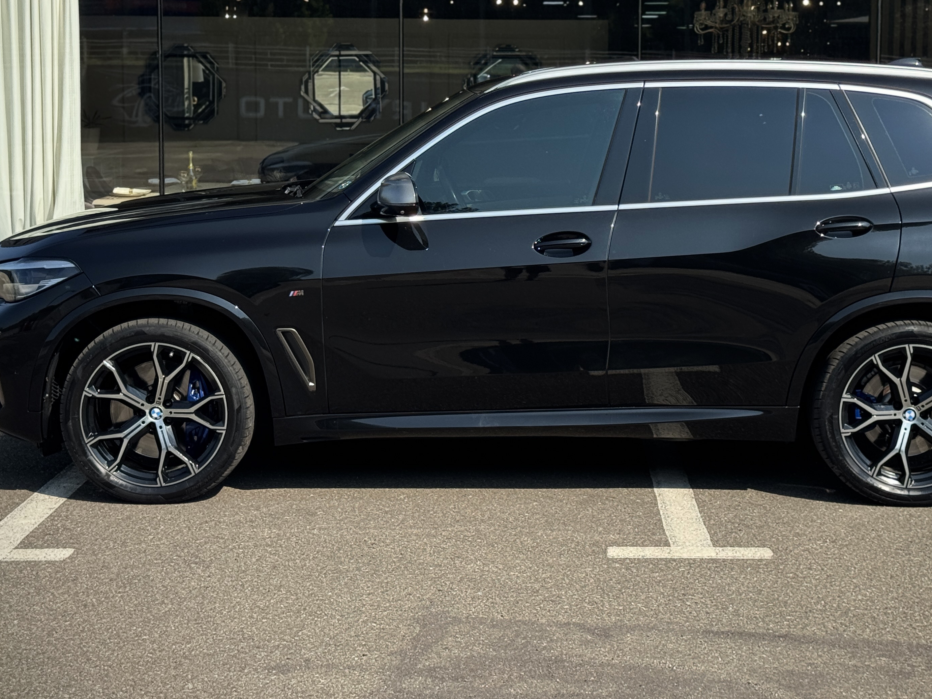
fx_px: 1885
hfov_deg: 27.7
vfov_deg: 20.9
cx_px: 553
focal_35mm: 70
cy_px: 221
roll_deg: -0.2
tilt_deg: -2.6
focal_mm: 6.76
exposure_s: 1/3610
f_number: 1.78
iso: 64
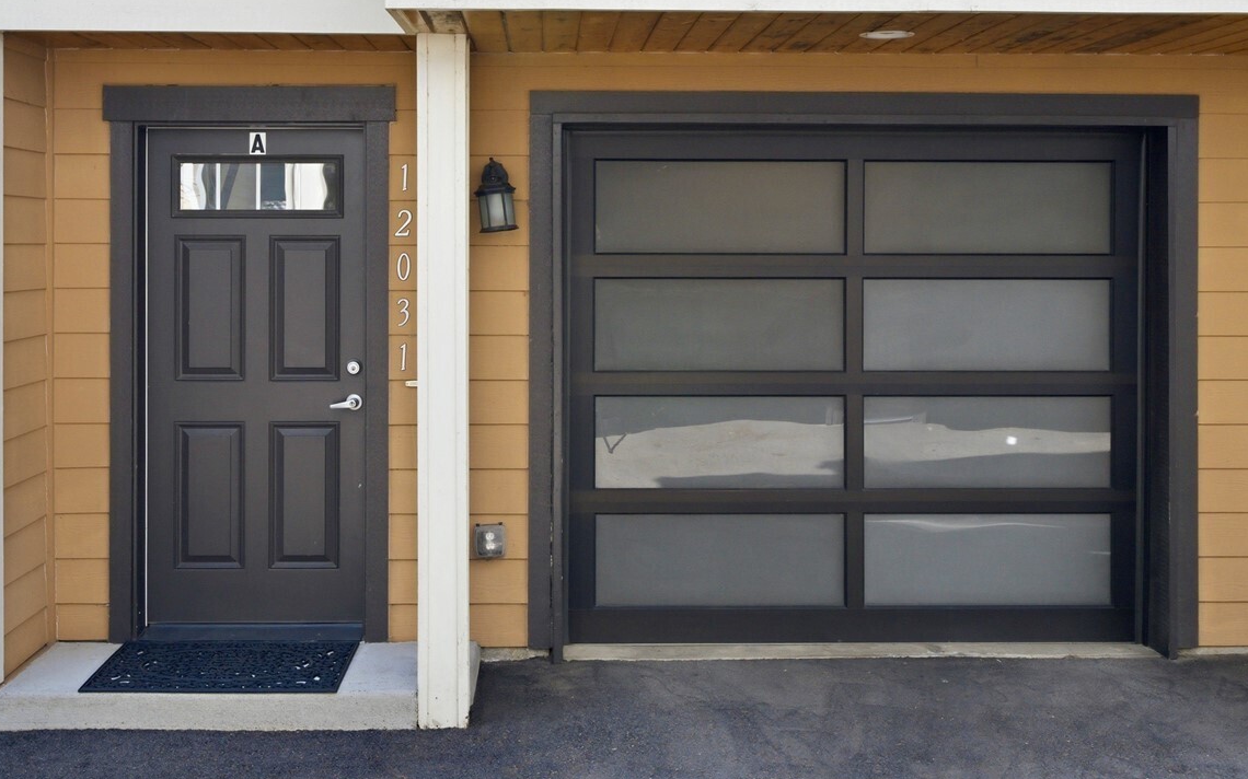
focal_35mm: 44
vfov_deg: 28.6
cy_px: 167
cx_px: 604
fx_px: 1496
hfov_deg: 45.3
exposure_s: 1/80
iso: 500
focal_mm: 29
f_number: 9
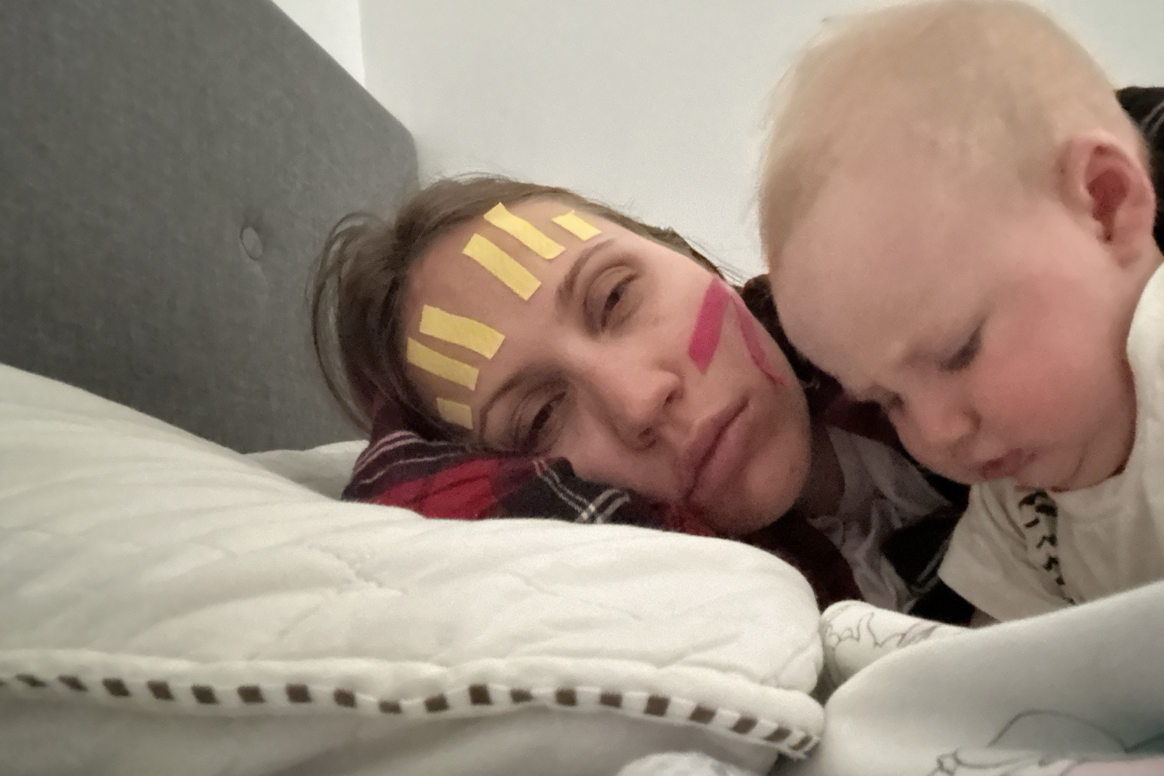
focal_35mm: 31
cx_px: 705
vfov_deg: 42.2
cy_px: 451
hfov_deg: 59.7
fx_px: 1002
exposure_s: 1/15
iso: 1600
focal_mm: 2.69
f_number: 1.9
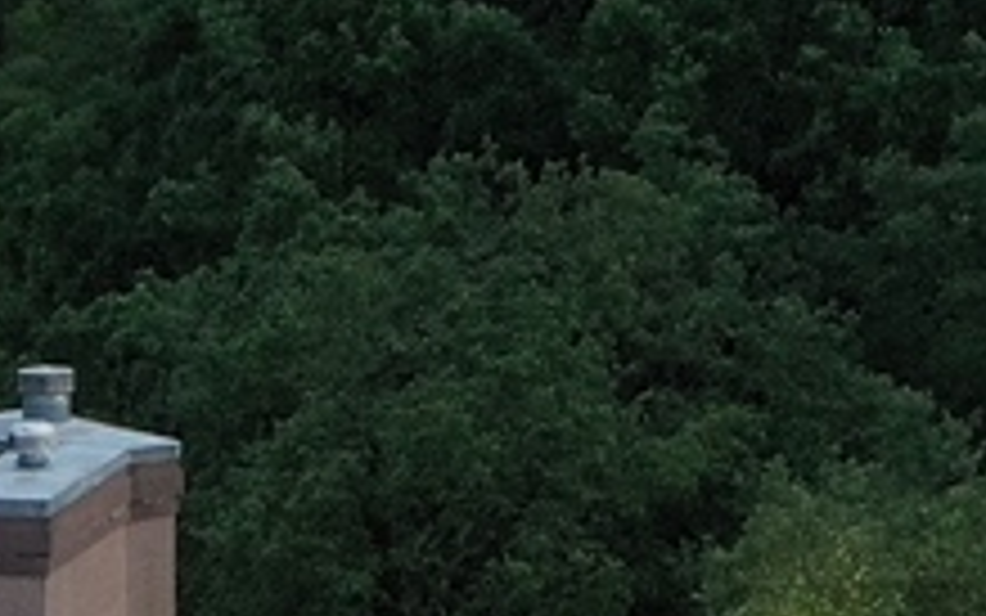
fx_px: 5671
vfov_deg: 5.8
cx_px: -104
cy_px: 1826
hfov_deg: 9.8
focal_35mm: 211
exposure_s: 1/15
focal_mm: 10.26
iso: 500
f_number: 2.8
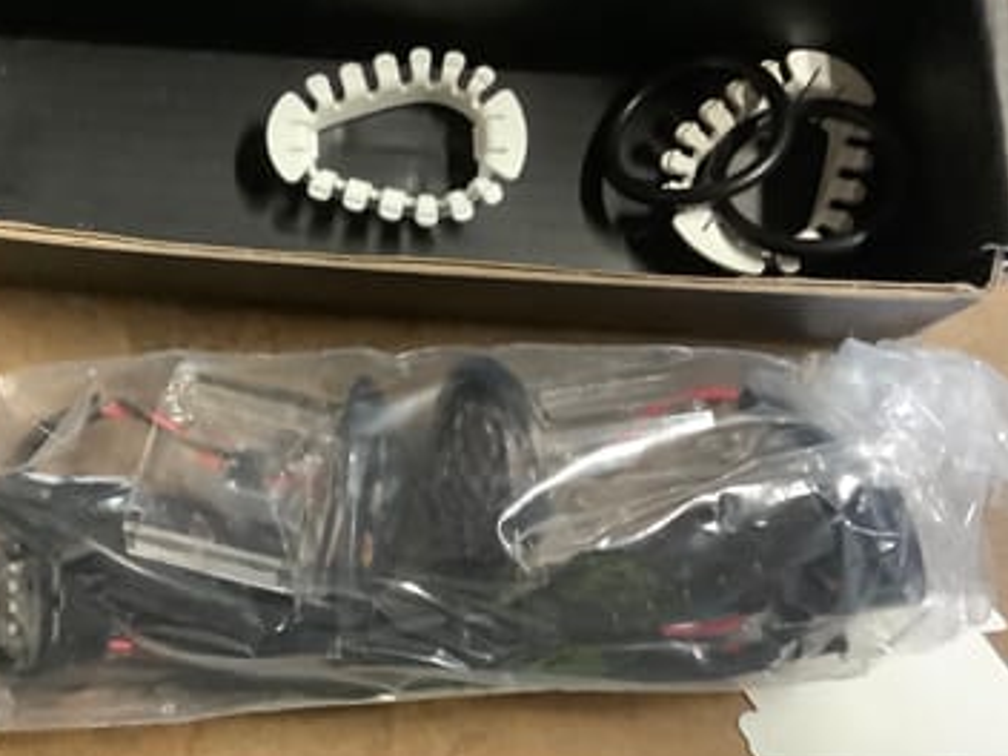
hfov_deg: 42.5
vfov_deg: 32.8
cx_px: 355
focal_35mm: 44
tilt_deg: -74.2
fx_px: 1281
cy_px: 325
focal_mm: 3.3
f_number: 2.4
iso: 800
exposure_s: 1/25
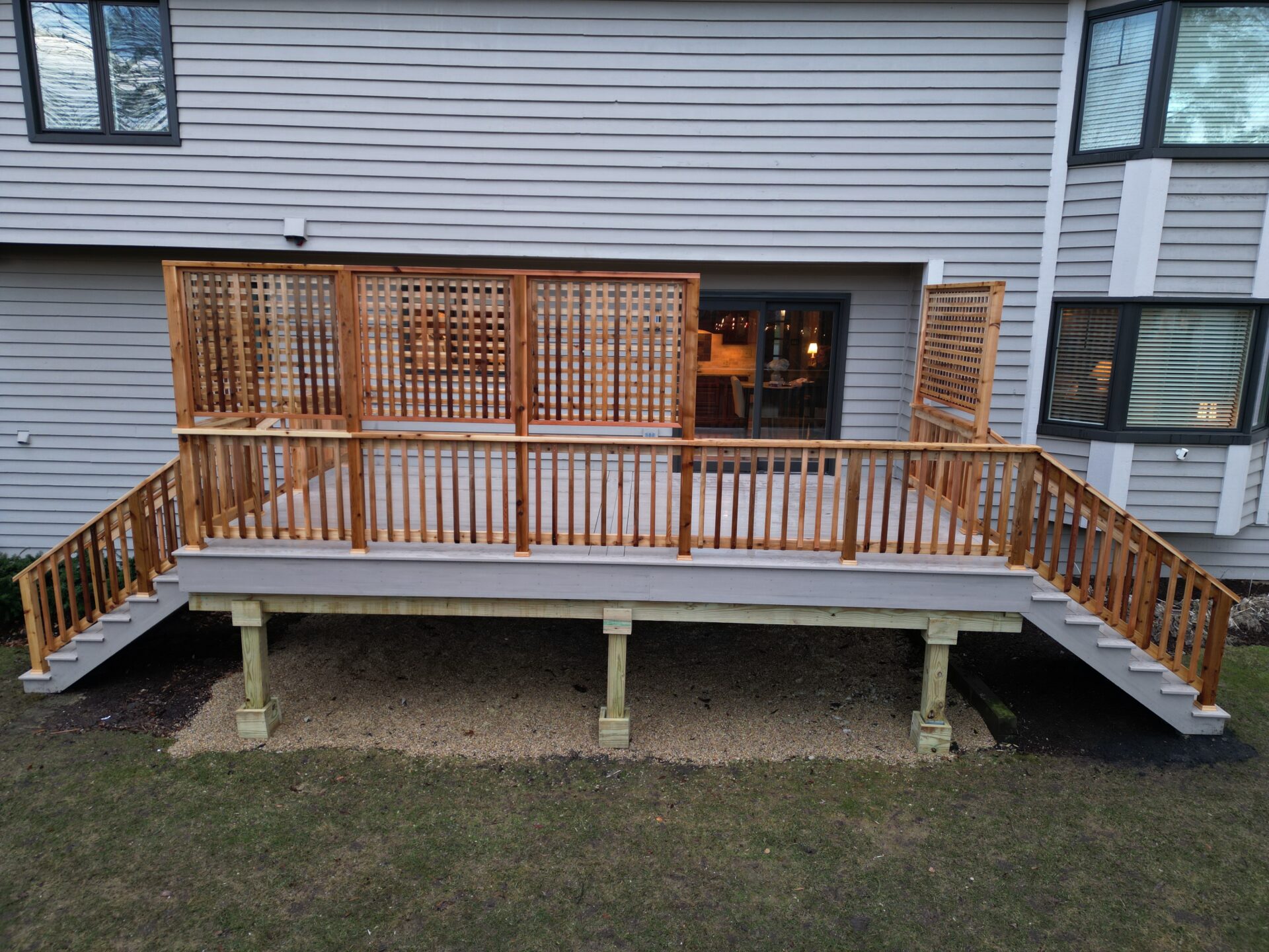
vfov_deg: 56.8
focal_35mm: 24
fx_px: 880
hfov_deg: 71.6
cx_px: 634
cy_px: 476
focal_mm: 6.72
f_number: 1.7
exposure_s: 1/20
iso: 100
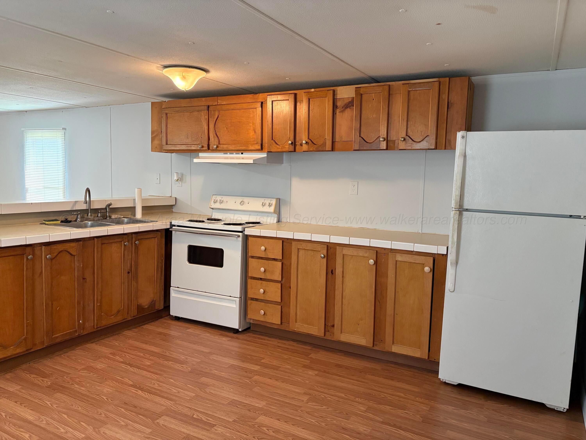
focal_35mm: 26
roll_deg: -1.1
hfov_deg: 67.3
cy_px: 220
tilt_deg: -6.0
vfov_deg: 53.1
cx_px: 293
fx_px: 440
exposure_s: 1/60
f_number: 1.6
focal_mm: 5.96
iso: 320
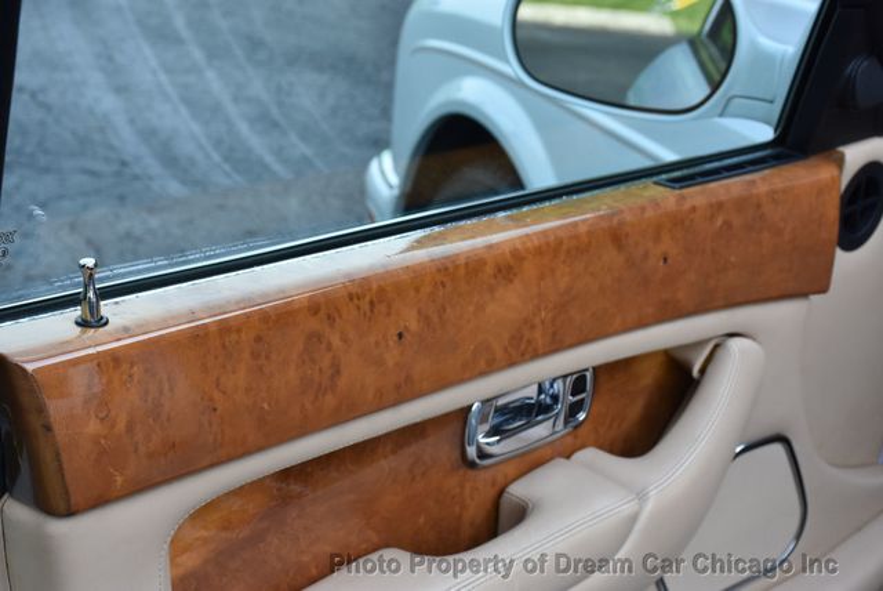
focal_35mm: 68
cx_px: 442
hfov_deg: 29.8
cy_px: 296
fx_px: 1657
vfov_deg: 20.2
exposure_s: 1/500
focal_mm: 45
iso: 640
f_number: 8
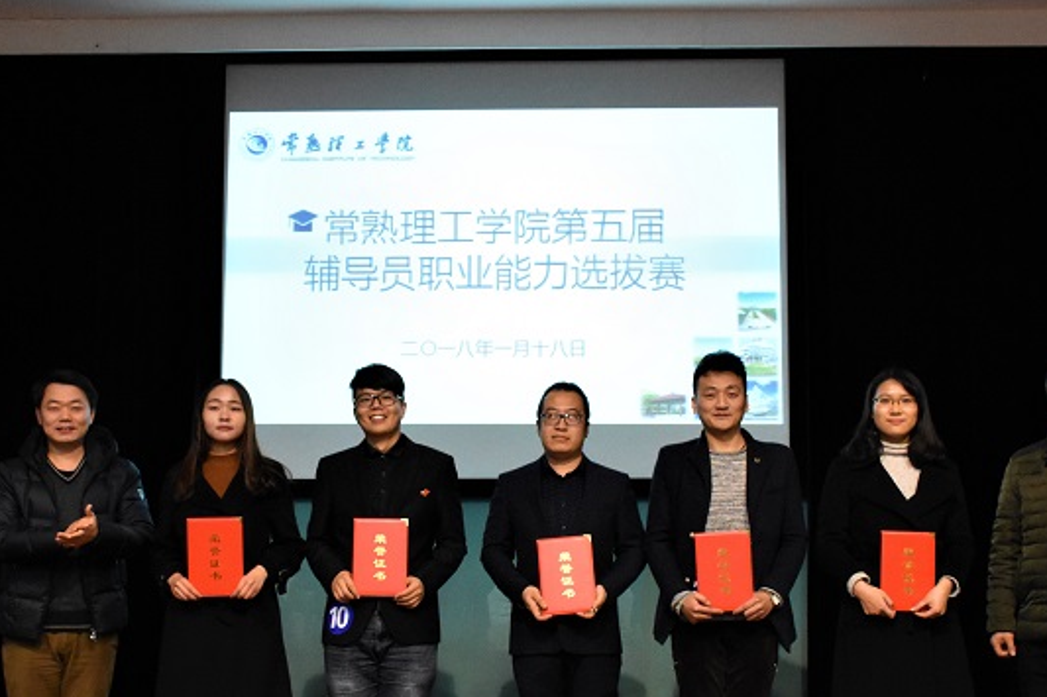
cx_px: 542
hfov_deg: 38.4
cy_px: 458
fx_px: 1505
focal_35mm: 52
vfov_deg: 26.0
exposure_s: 1/160
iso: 6400
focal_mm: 23
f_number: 6.3
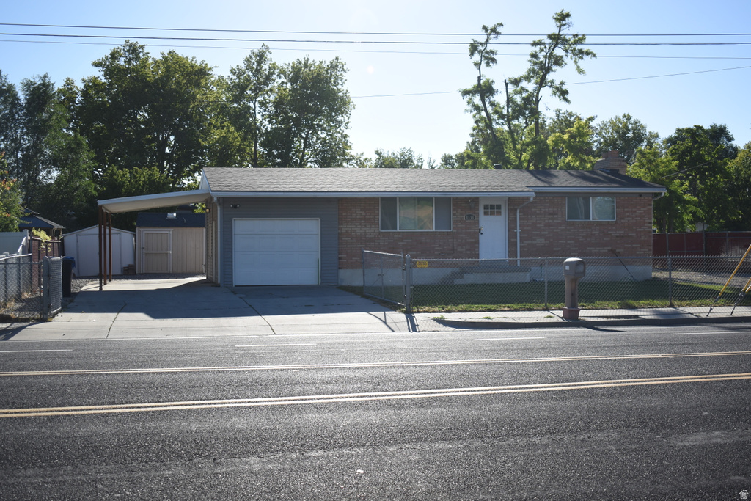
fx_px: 939
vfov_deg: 29.9
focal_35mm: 45
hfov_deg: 43.6
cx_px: 376
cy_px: 250
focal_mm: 30
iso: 100
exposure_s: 1/640
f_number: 4.2
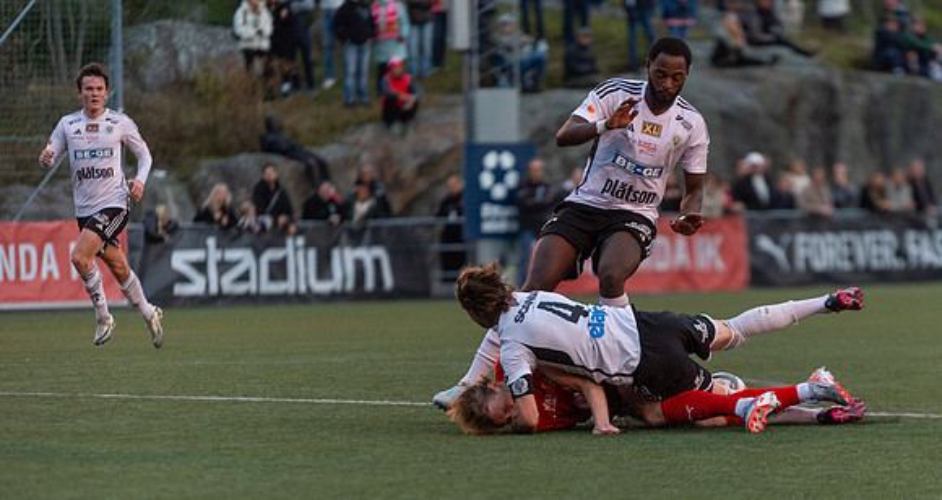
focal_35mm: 269
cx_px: 596
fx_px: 6622
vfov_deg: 4.3
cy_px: 396
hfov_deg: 8.1
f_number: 2.8
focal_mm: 200
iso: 2200
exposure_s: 1/1000
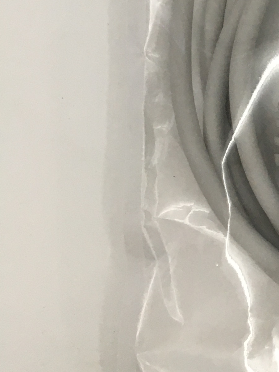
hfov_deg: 13.9
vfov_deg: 20.0
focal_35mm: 97
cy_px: 80
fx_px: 1042
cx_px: 462
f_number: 2.2
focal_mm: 4.15
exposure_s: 1/33
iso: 32
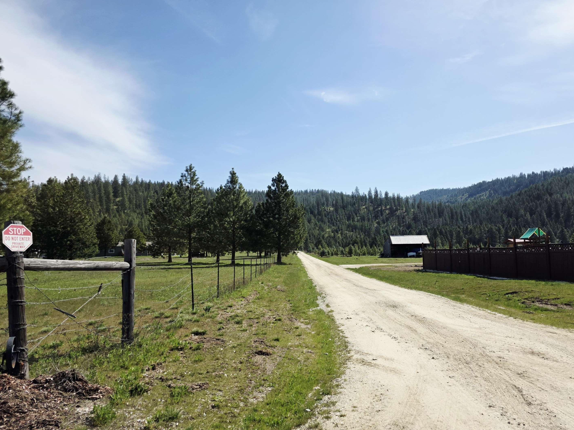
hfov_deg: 69.3
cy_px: 221
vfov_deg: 54.9
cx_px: 310
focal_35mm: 25
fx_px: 415
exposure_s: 1/10000
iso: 64
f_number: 1.7
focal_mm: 6.3
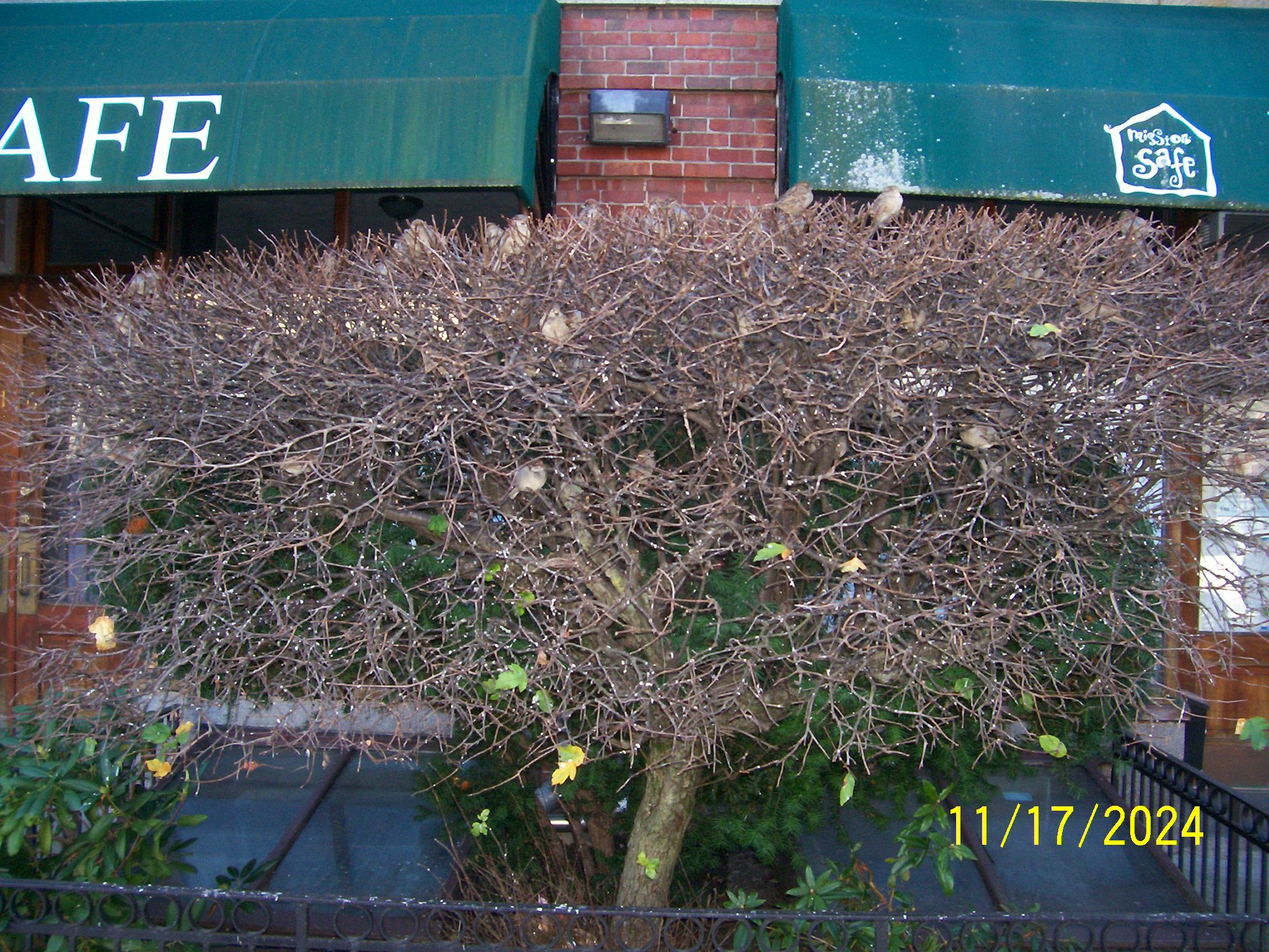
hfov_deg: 54.0
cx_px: 634
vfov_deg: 41.8
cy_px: 476
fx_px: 1246
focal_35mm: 34
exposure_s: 1/112
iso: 140
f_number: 2.7
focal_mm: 5.6
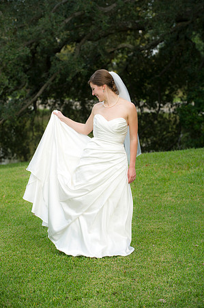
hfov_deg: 11.4
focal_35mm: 120
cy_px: 154
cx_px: 102
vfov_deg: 17.1
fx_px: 1022
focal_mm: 120
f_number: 4.5
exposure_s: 1/250
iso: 320
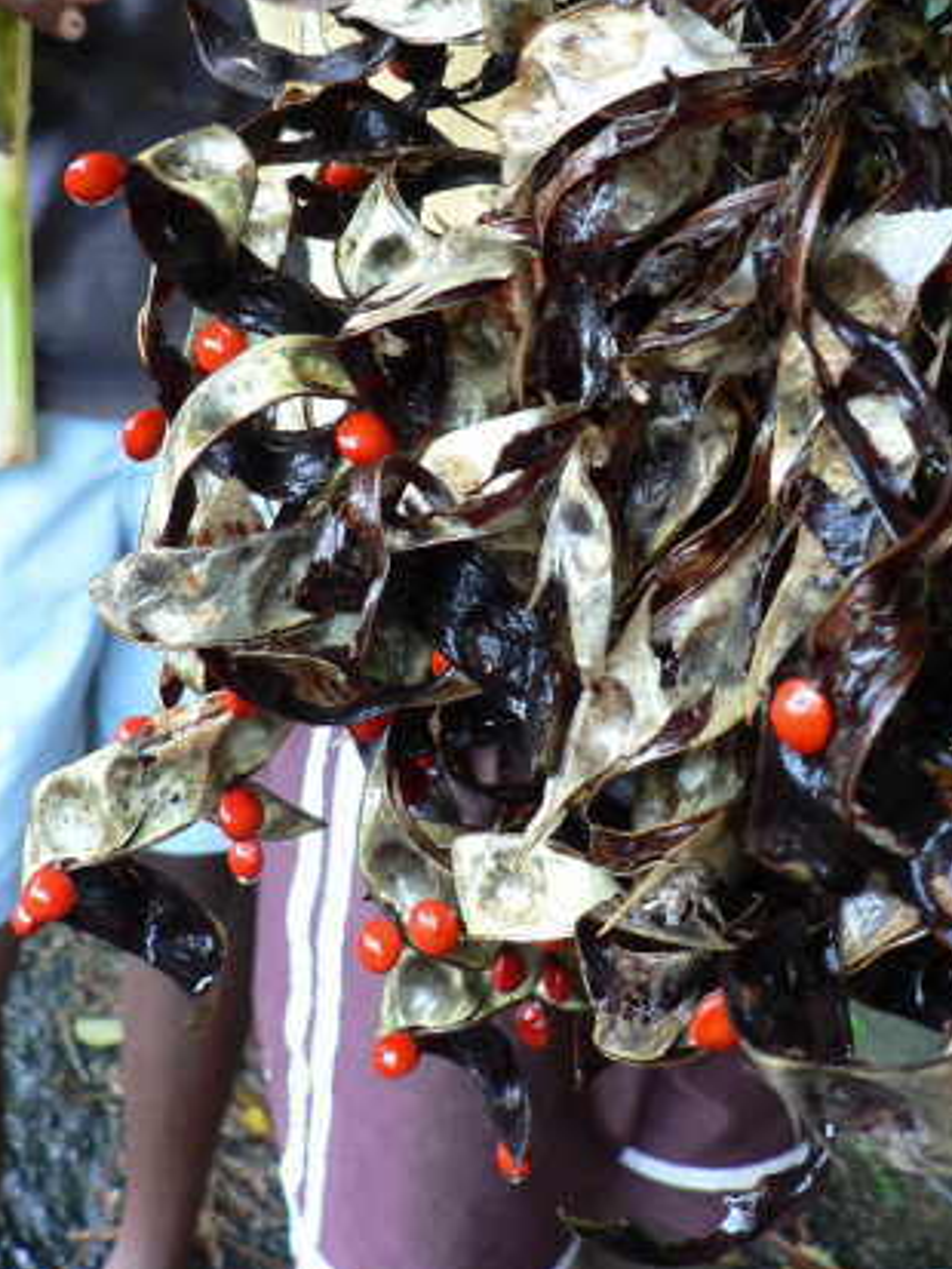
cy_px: 564
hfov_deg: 30.2
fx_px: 1759
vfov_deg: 39.6
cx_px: 545
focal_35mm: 48
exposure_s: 1/30
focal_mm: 6
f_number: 2.8
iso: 100
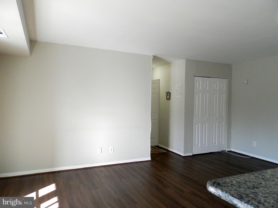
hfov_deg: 69.4
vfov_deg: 54.9
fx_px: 201
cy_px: 104
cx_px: 139
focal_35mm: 25
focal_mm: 4.5
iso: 320
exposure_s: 1/125
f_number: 3.1
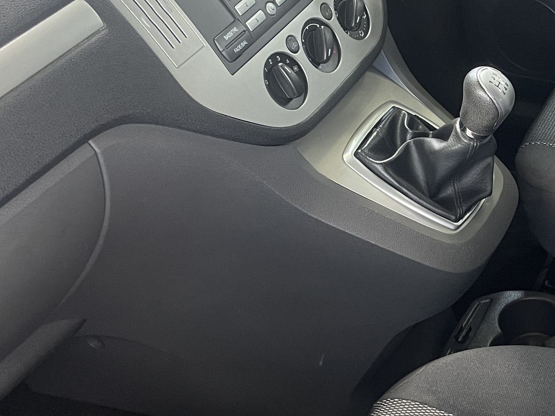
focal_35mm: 67
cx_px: 550
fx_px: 1074
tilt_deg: -42.1
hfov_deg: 27.4
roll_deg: +2.4
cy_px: 242
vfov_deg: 21.9
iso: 320
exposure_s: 1/60
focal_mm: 4.2
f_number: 1.6
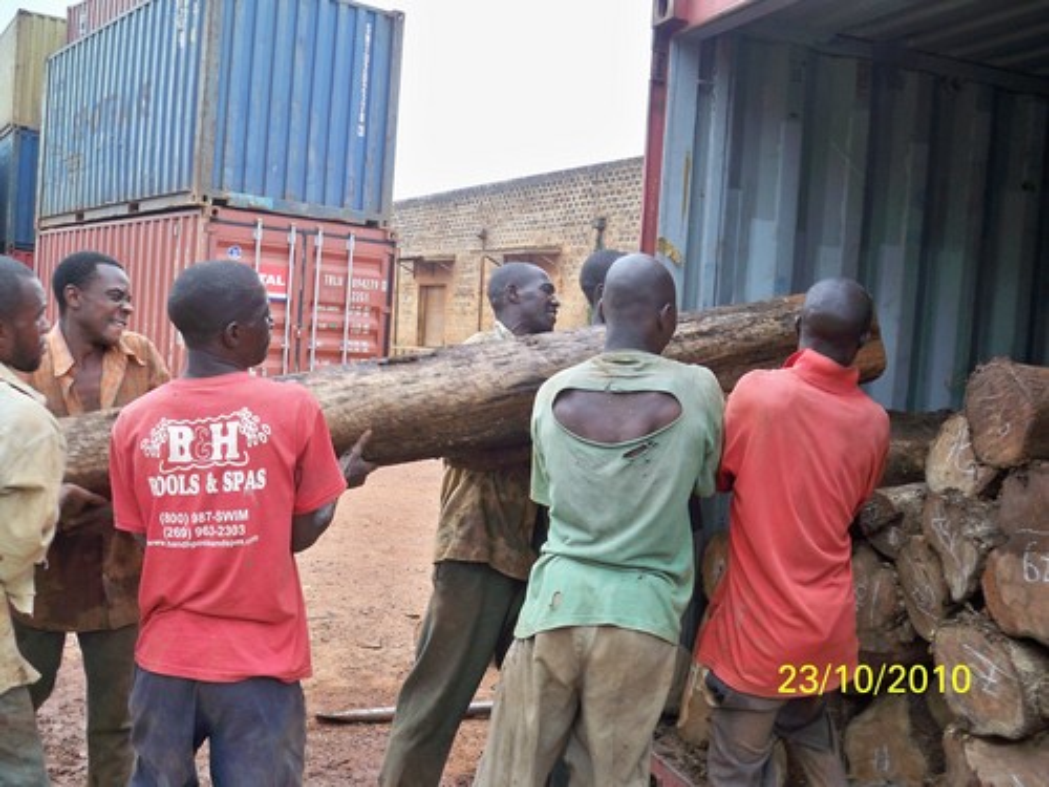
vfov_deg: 40.7
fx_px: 1061
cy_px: 394
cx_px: 524
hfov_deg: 52.6
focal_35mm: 35
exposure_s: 1/100
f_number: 3.1
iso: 80
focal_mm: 6.3
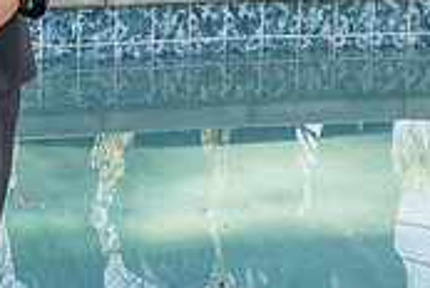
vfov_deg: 8.5
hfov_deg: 12.3
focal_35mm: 160
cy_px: -95
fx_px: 1914
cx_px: -175
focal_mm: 24
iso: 320
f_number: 6.3
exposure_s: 1/160
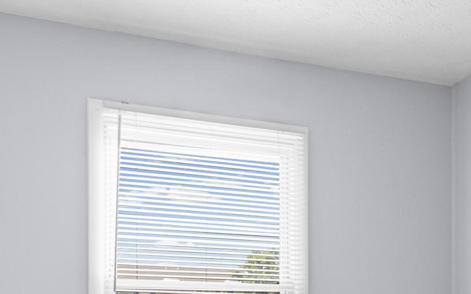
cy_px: 368
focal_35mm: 45
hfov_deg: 44.2
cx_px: 278
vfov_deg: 25.2
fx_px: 578
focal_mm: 16
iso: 800
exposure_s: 1/15
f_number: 5
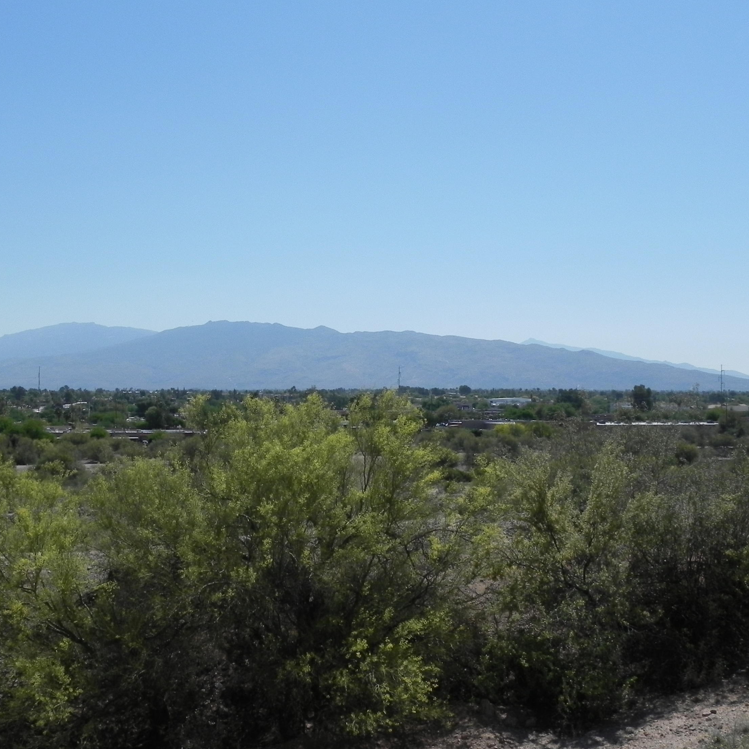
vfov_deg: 34.7
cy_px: 372
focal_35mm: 49
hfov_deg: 34.5
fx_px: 1200
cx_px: 280
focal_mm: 7.3
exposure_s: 1/737
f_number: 8
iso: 160
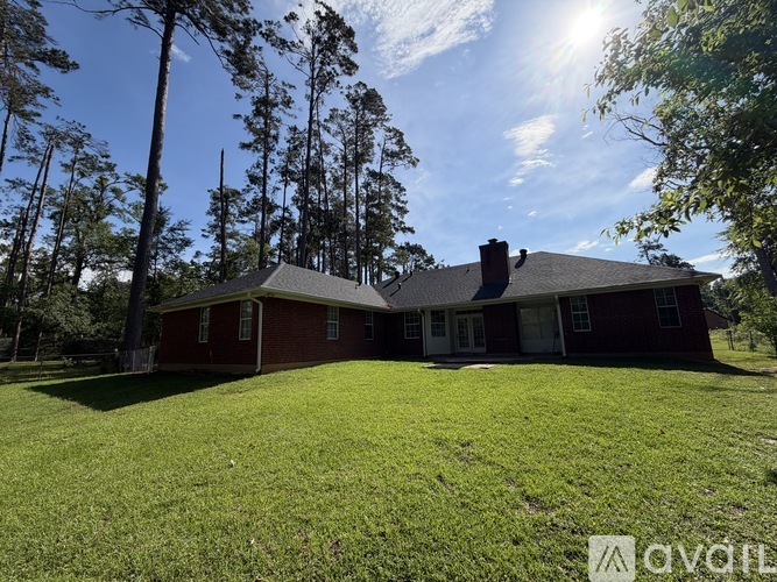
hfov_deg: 102.1
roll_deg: +2.3
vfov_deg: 85.7
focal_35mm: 14
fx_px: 314
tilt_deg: +10.8
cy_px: 291
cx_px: 388
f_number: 2.2
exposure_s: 1/1068
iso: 25
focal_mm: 2.22
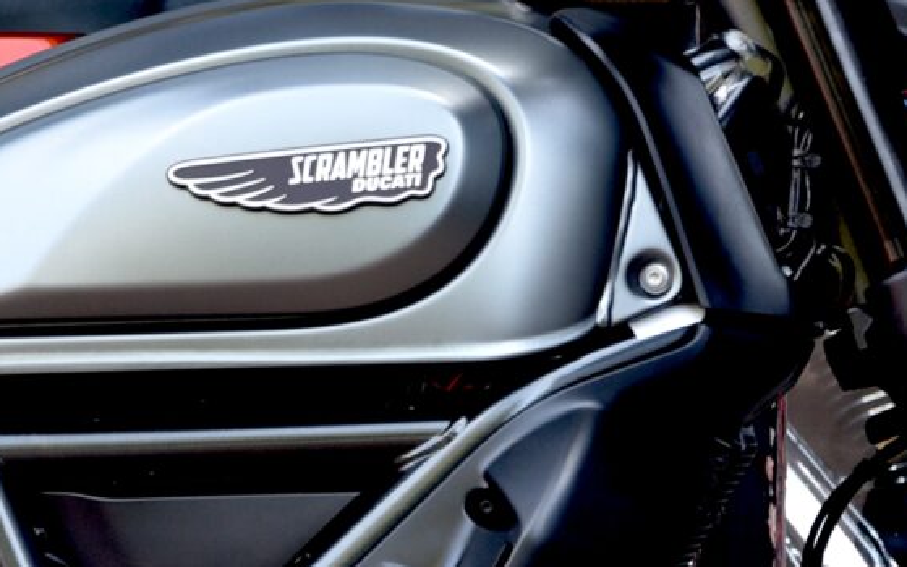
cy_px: 629
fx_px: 8058
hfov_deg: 6.4
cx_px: -55
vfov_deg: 4.0
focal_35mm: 326
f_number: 4.5
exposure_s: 1/80
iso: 200
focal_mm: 70
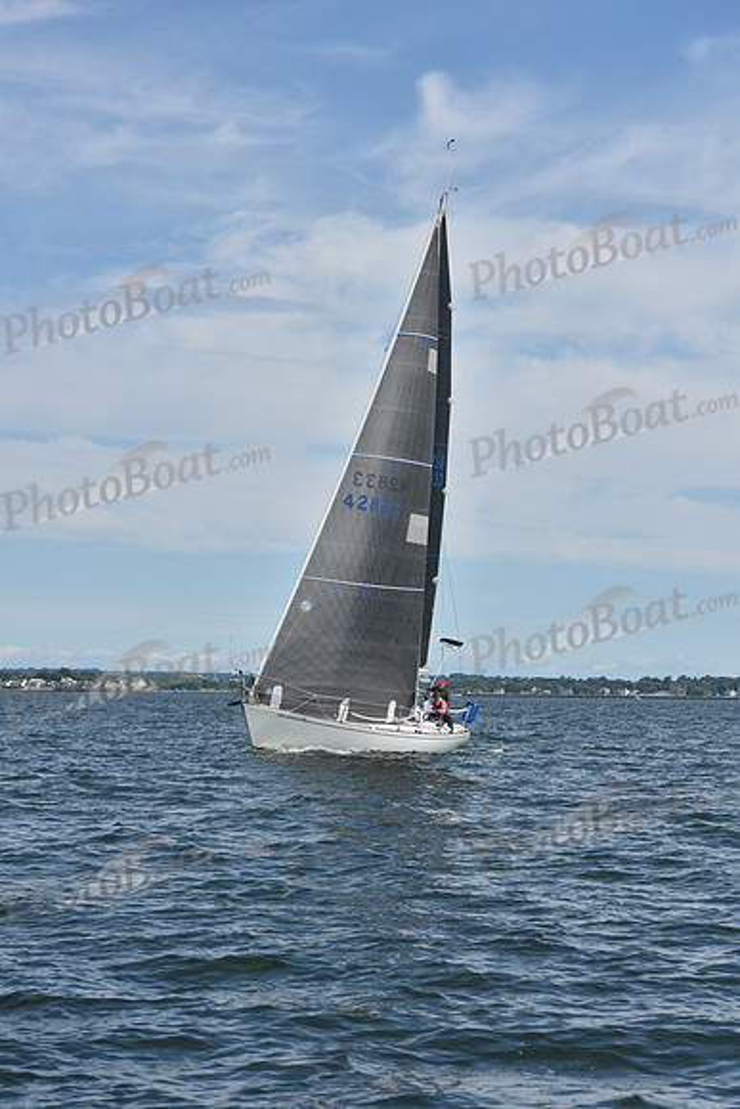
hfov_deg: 15.2
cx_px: 370
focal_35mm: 90
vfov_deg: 22.6
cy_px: 554
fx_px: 2773
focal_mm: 90
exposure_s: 1/1000
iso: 320
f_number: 10
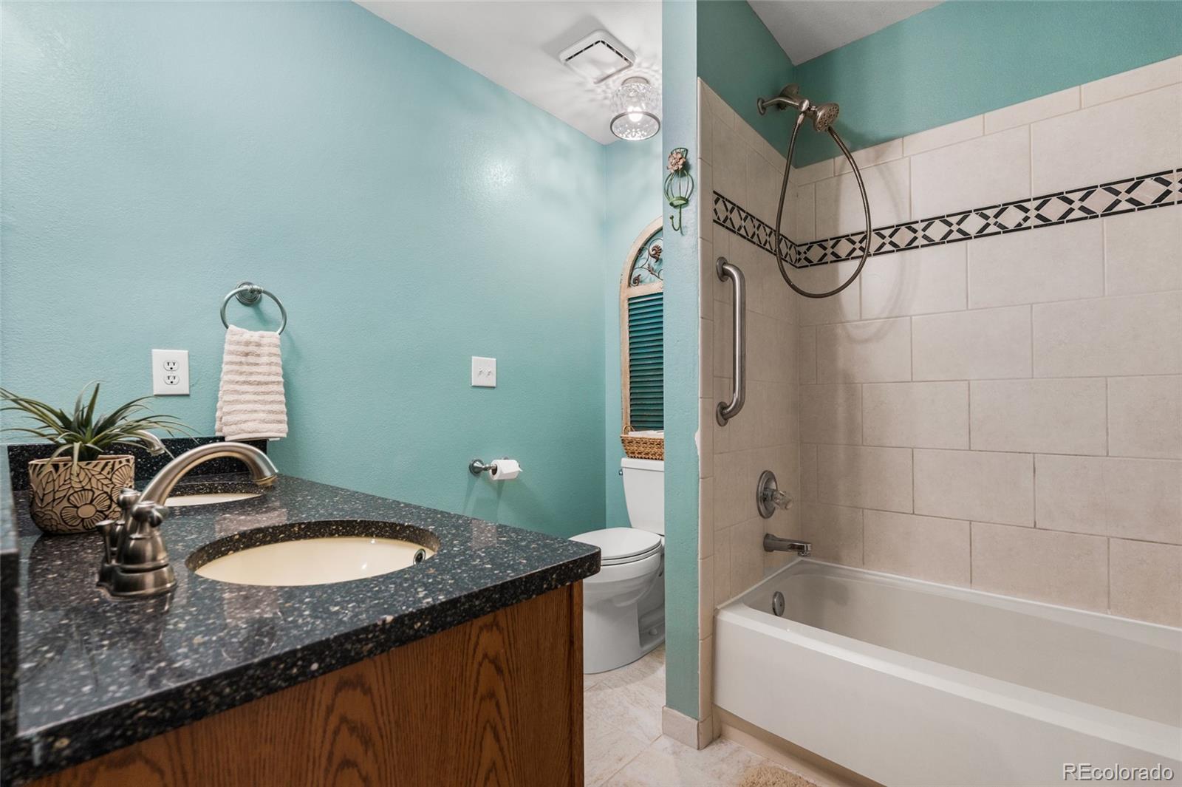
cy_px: 394
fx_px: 525
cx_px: 591
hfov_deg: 96.8
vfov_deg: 73.7
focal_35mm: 16
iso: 500
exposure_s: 1/13
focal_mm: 16
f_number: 8
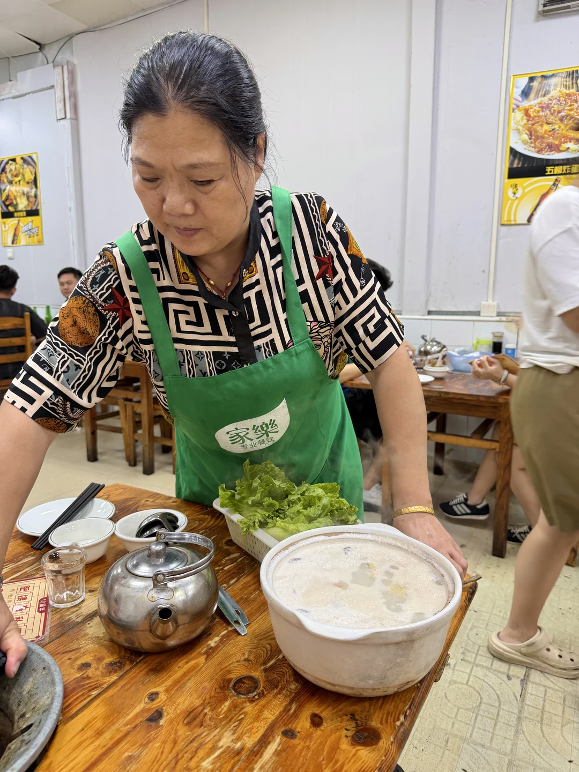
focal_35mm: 24
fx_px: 535
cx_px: 290
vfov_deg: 71.6
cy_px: 386
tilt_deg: -11.0
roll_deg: -0.4
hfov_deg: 56.8
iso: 125
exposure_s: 1/50
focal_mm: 6.76
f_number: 1.78
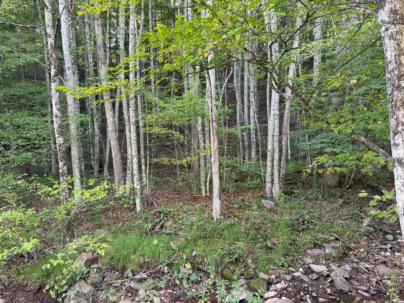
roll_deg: -1.4
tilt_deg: -3.1
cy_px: 152
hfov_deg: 71.6
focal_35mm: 24
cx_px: 202
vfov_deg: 56.8
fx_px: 280
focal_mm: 6.76
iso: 200
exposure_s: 1/74
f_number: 1.78
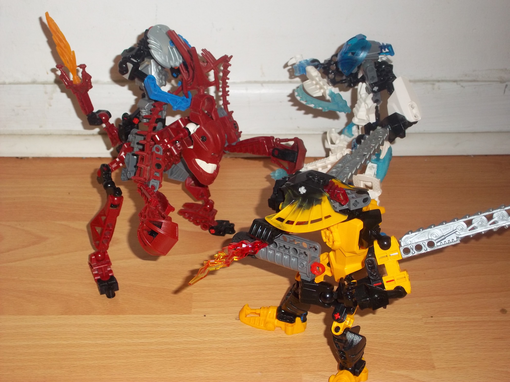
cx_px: 255
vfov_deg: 25.7
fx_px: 840
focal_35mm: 57
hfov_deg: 33.8
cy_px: 191
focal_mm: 10.1
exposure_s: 1/40
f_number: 3.9
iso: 160
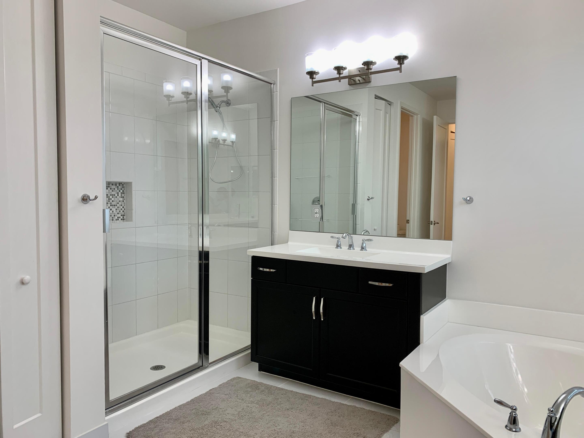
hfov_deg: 67.3
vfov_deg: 53.1
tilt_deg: -1.5
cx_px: 292
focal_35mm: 26
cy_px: 219
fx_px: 439
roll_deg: -0.8
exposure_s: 1/120
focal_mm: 4.25
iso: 64
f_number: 1.8
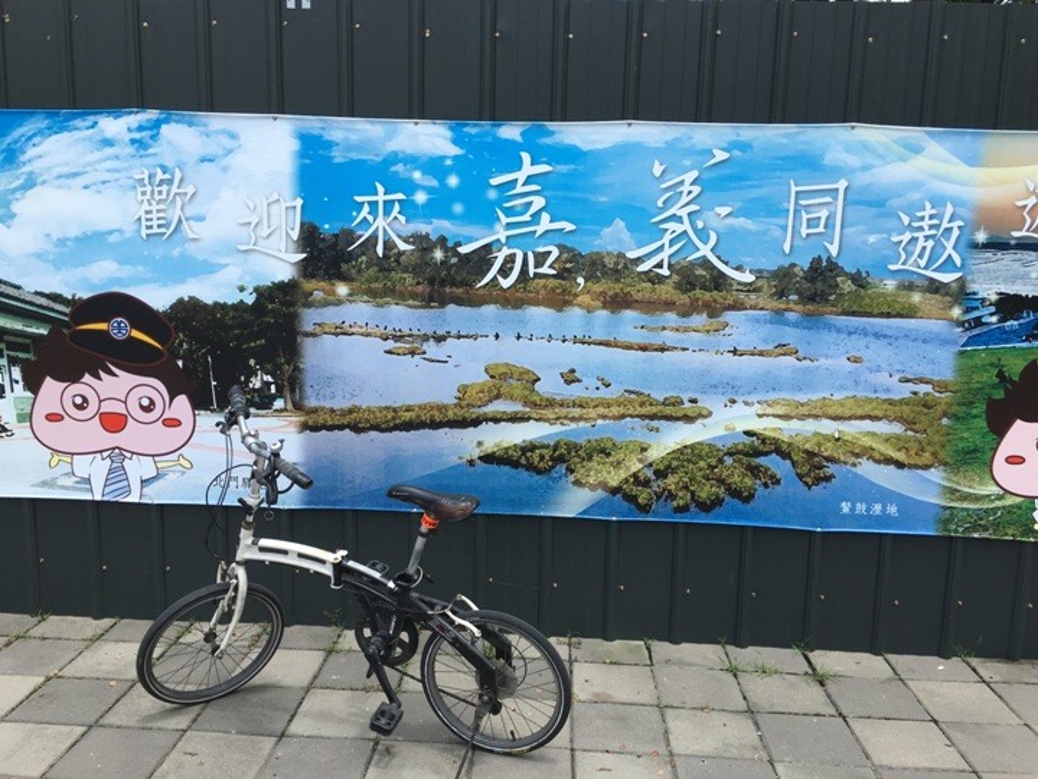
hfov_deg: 61.7
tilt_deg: -7.3
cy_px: 390
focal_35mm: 29
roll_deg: -0.9
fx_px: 870
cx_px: 519
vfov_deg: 48.2
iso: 25
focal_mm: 4.15
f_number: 2.2
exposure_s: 1/855
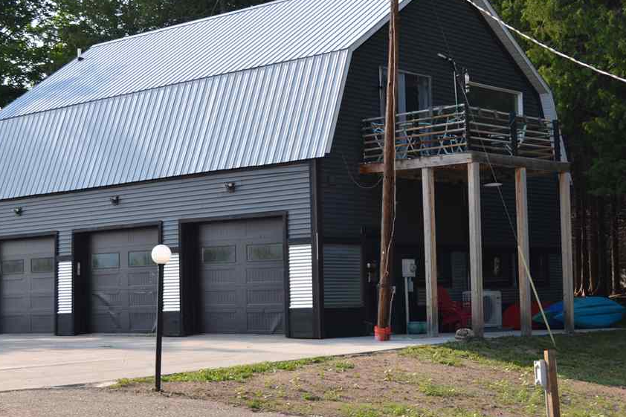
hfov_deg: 27.7
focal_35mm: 73
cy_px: 166
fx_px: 1269
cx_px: 288
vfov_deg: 18.6
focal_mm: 32
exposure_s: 1/200
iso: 100
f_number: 6.3
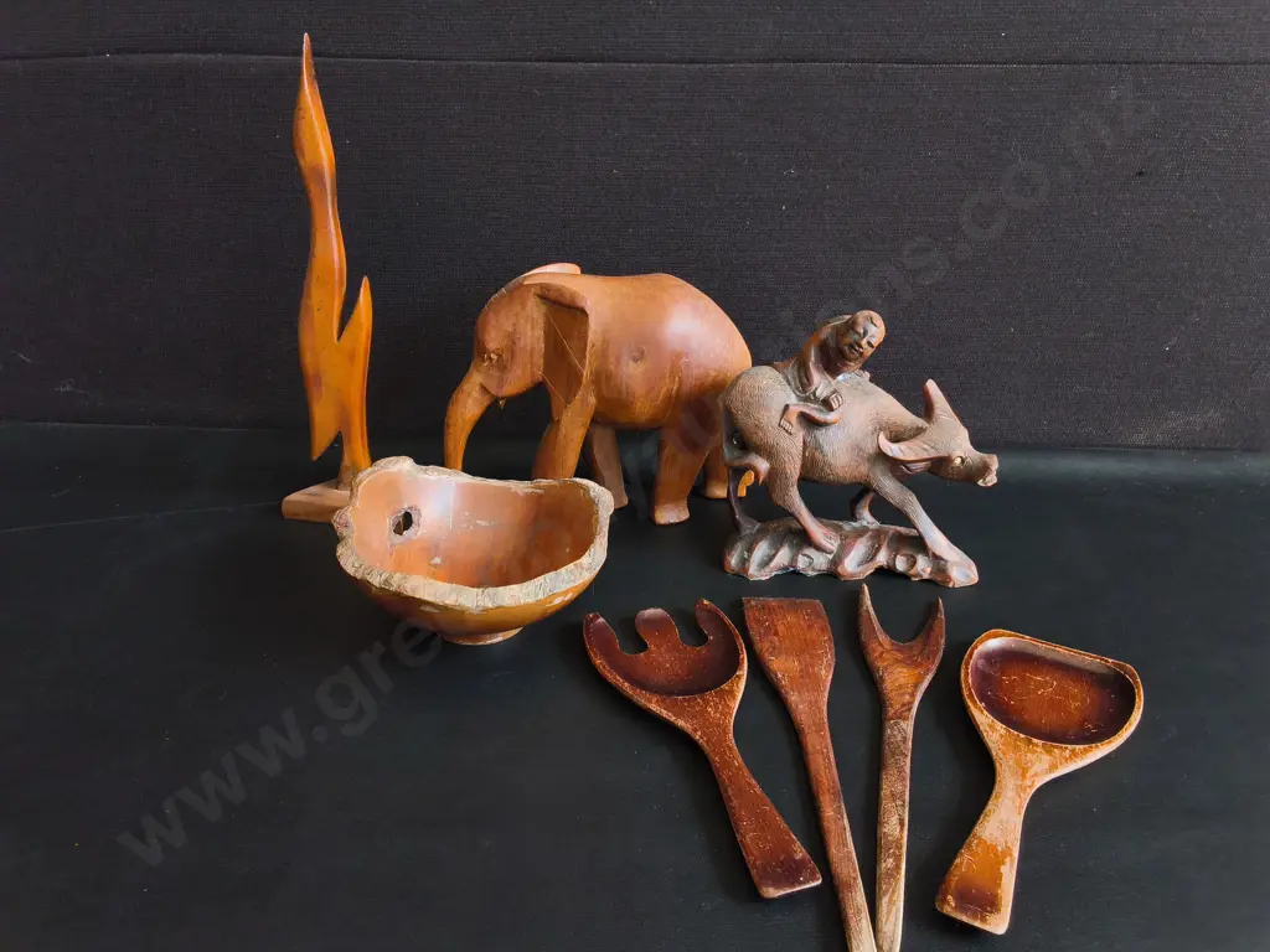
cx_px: 635
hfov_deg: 65.3
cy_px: 476
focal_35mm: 27
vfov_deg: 51.4
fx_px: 991
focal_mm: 2.87
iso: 100
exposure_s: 1/100
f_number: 2
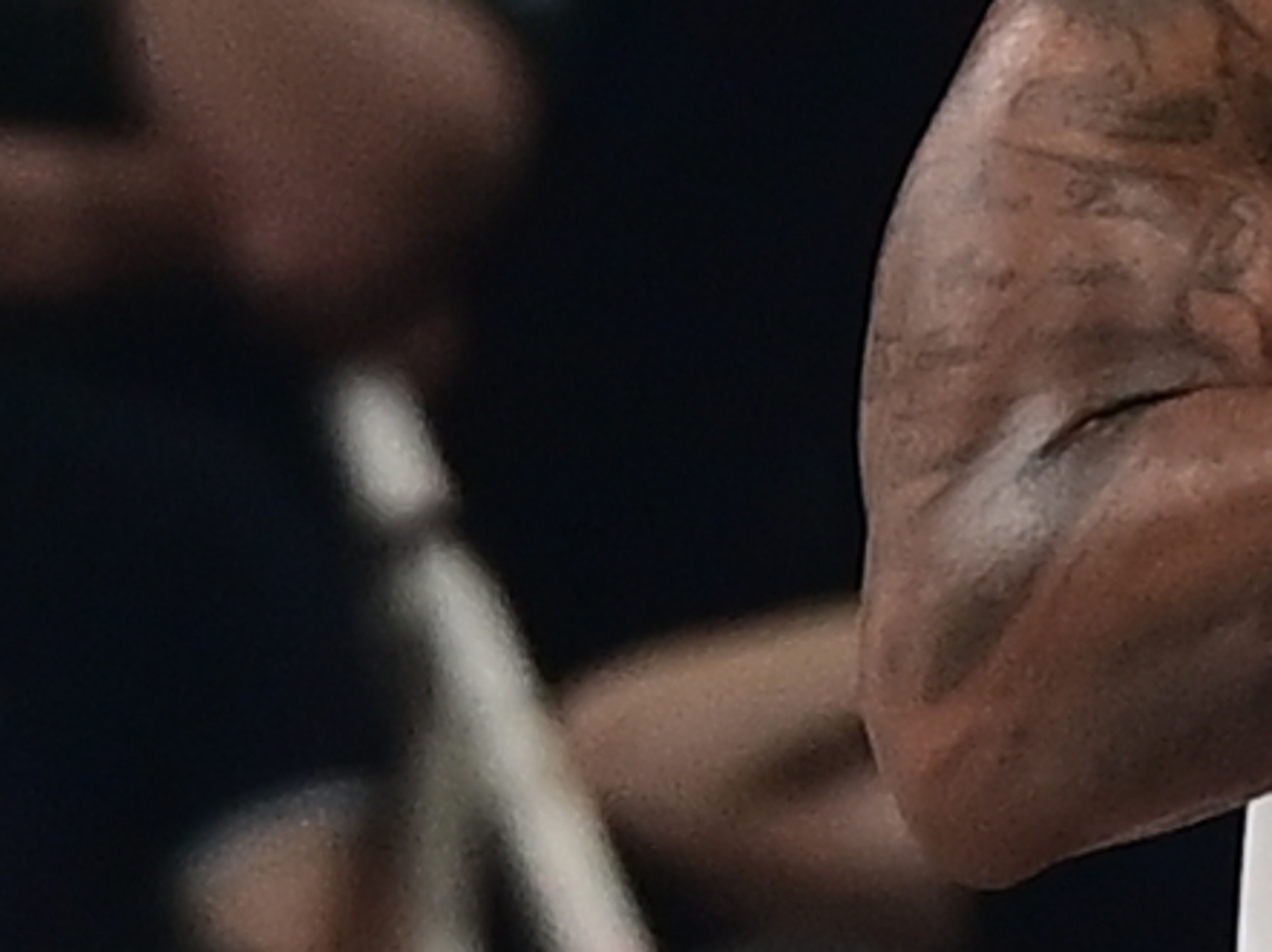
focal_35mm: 836
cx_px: 1989
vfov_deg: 1.8
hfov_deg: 2.4
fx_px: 30703
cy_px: 383
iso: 2000
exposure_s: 1/1000
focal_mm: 200
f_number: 3.2
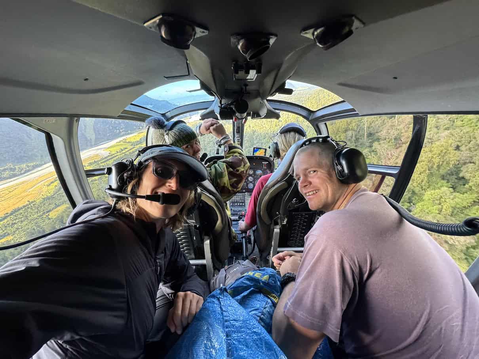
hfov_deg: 102.1
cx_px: 240
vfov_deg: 85.7
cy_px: 180
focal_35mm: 14
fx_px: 194
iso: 250
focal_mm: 2.2
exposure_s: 1/99
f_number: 2.2
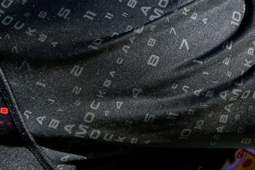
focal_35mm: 1487
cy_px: 18
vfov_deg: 0.9
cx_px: 361
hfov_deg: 1.4
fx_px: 10528
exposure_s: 1/4000
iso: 320
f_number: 4
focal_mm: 160
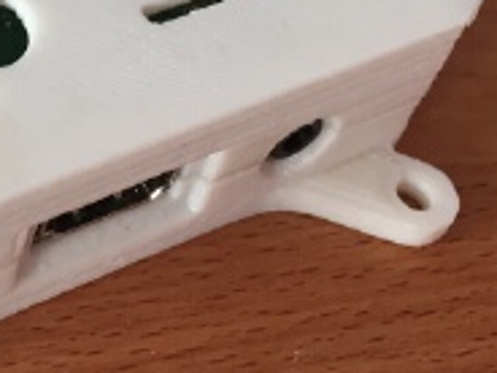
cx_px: -7
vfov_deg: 17.4
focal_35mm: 84
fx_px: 1206
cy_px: 78
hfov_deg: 22.3
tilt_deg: -50.4
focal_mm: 4.15
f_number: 2.2
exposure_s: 1/33
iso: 32
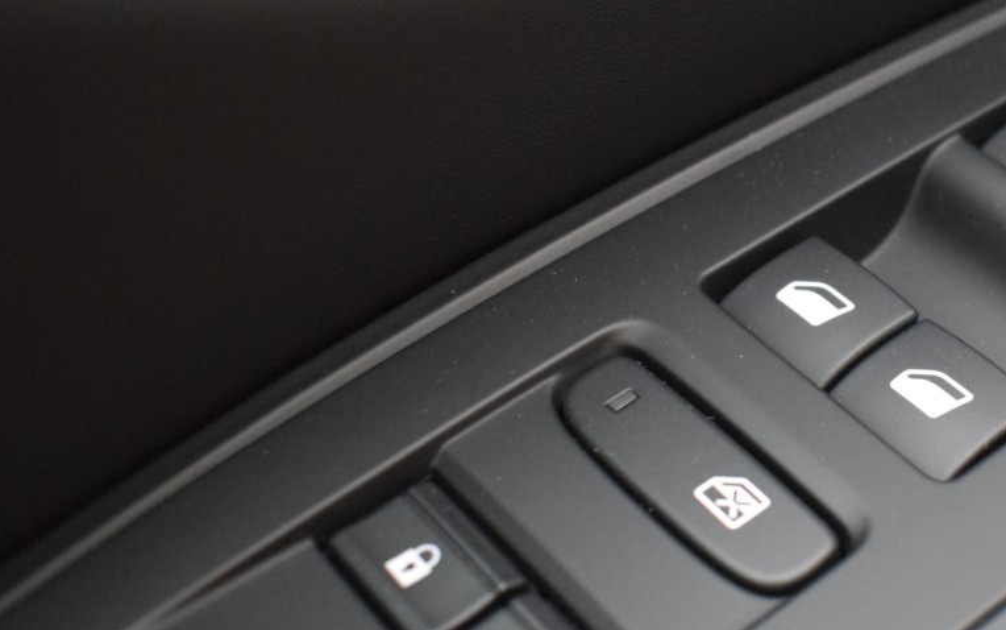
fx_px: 1728
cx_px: 836
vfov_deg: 20.6
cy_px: 353
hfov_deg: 31.4
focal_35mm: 63
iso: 3200
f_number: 3.8
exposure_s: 1/50
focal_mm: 21
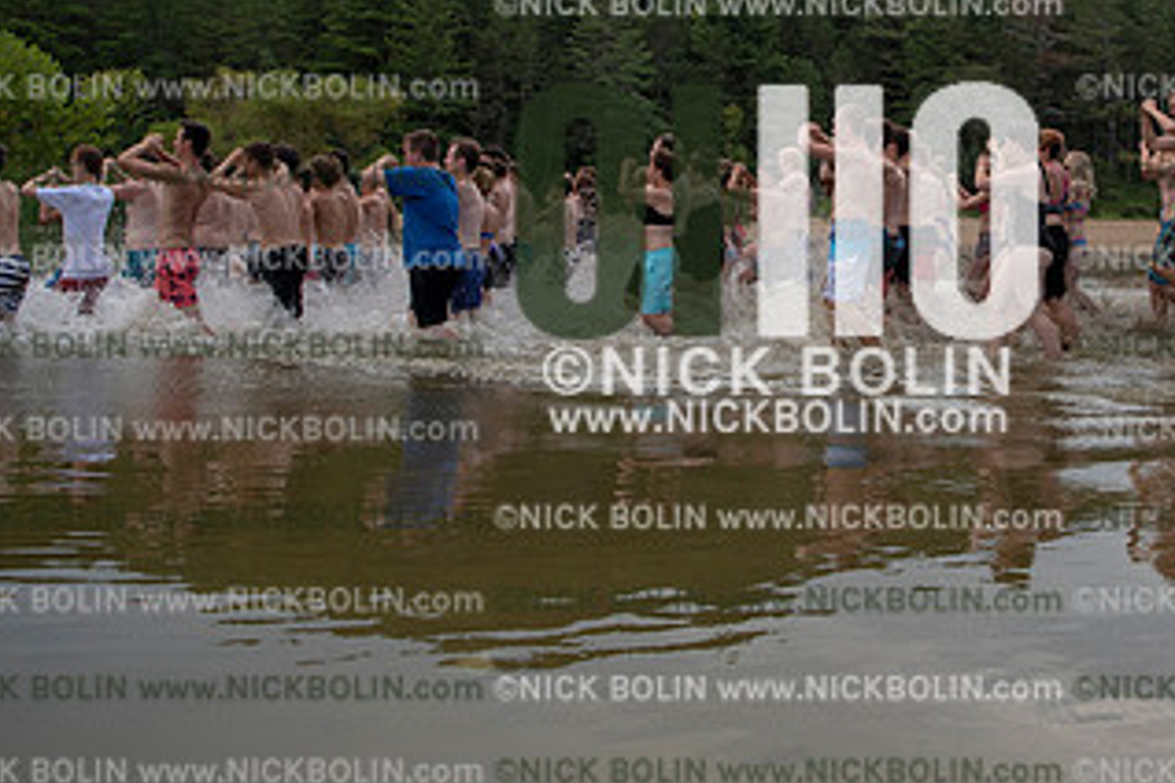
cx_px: 776
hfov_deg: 38.5
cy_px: 260
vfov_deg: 26.3
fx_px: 1664
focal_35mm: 51
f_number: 3.2
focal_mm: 28
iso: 160
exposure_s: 1/800
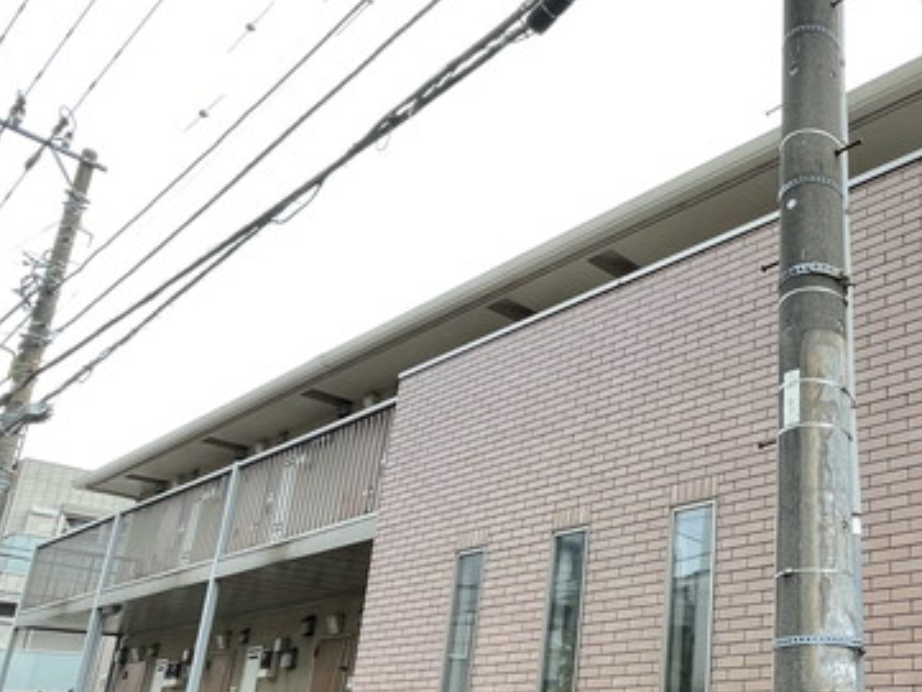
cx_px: 848
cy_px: 516
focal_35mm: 31
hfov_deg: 50.9
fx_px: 826
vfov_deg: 44.0
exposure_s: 1/99
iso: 40
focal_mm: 1.54
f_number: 2.4
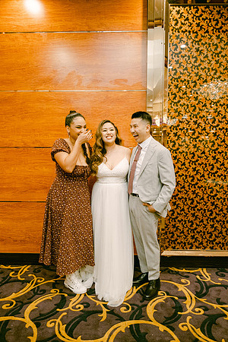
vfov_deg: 73.7
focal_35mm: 24
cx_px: 114
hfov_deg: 53.1
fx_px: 228
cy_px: 171
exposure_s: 1/125
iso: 800
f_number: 2.8
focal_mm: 16
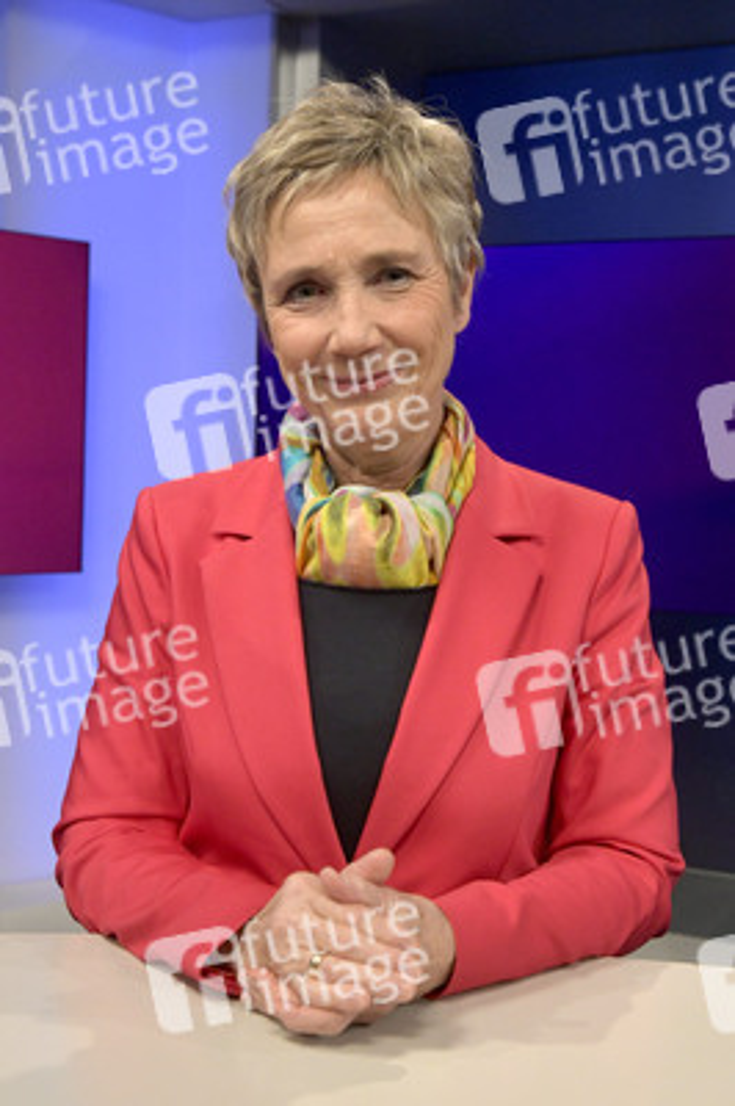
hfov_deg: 35.0
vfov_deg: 50.7
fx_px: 1166
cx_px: 368
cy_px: 553
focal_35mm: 38
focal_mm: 38
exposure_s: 1/320
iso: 2000
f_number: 7.1
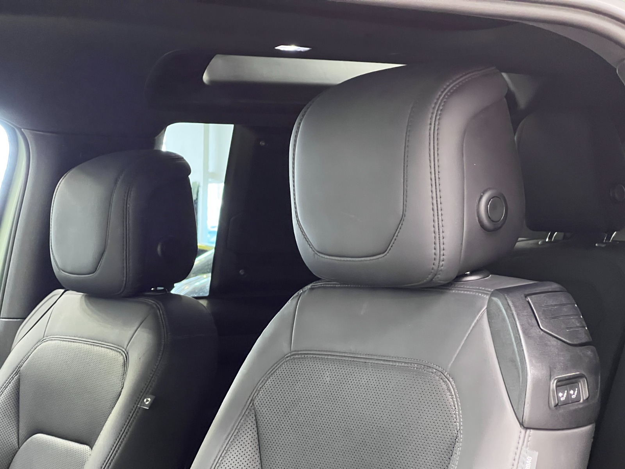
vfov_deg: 19.1
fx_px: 1390
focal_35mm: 77
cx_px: 312
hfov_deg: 25.3
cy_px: 234
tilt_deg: +0.0
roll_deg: -0.5
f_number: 2.8
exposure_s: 1/30
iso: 800
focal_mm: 9
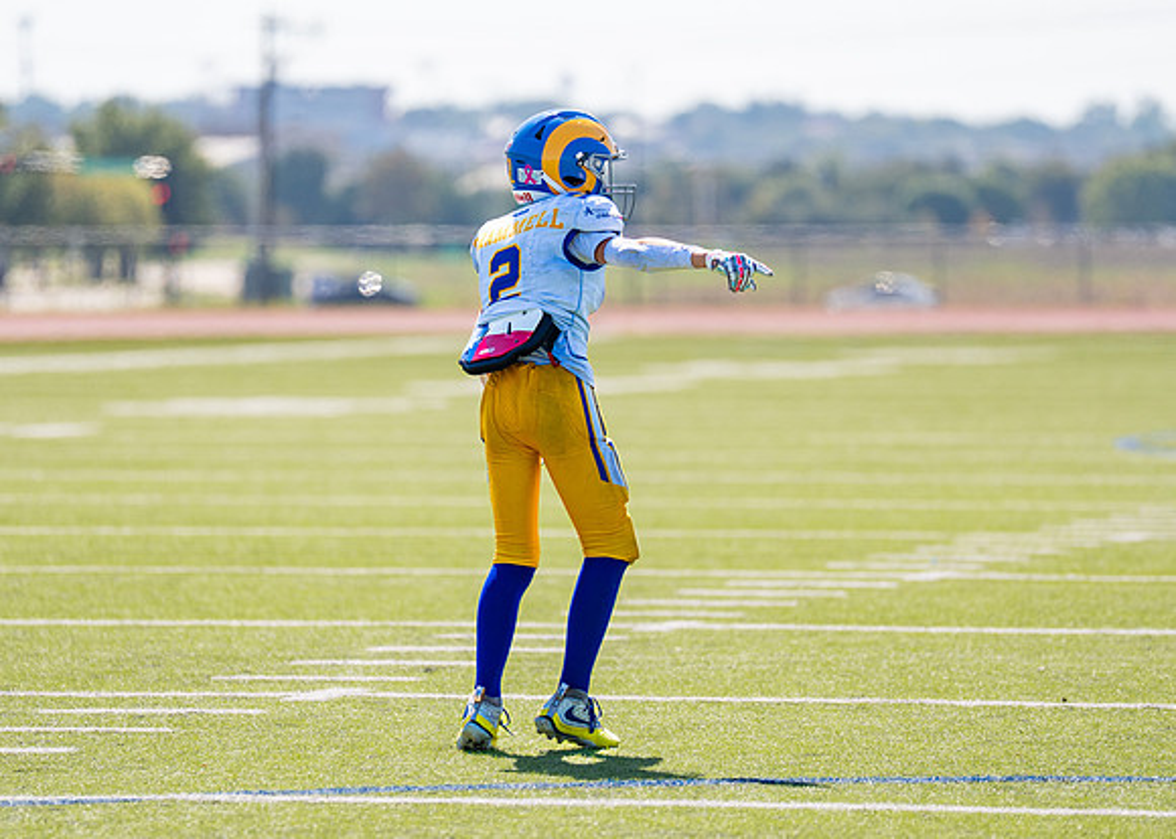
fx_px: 9590
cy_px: 412
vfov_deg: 5.0
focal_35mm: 287
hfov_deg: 7.0
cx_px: 527
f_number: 2.8
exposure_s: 1/2000
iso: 125
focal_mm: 200
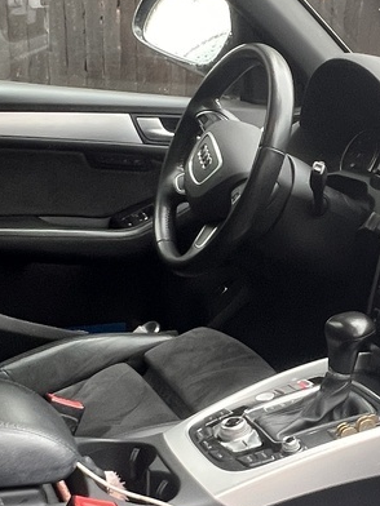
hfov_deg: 26.2
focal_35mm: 53
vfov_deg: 35.8
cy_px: 337
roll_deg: -5.6
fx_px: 776
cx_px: 376
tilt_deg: -17.9
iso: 160
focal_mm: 1.57
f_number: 1.8
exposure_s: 1/99
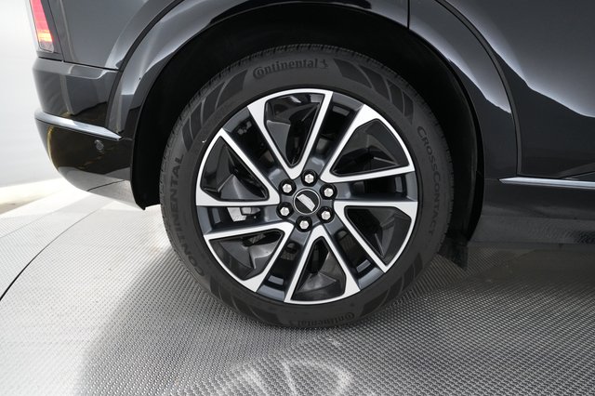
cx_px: 298
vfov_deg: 53.1
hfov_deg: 73.8
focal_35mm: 24
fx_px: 396
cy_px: 198
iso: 5000
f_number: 2.8
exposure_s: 1/320
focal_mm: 24
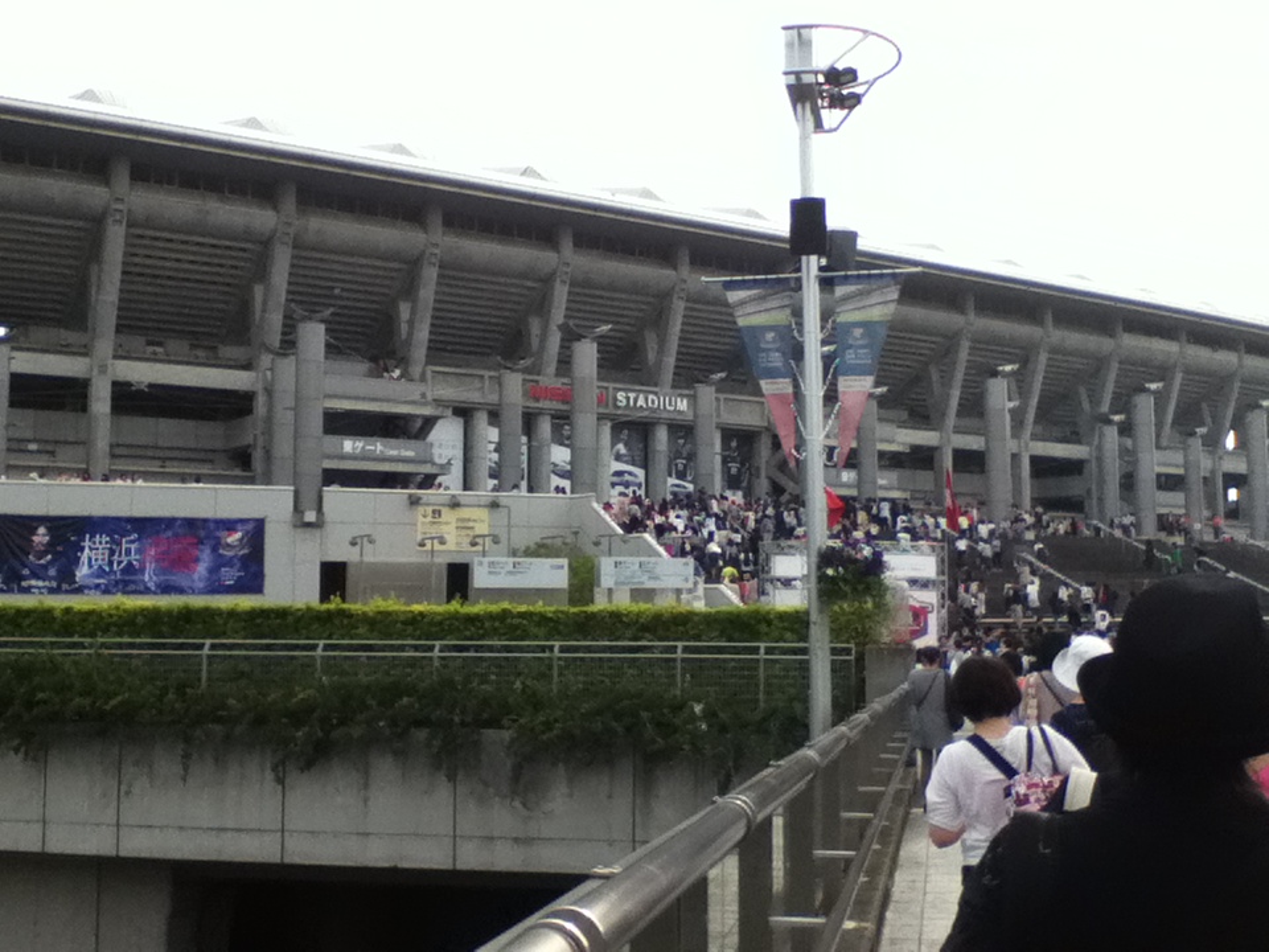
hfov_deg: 56.8
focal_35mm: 32
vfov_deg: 44.2
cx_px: 634
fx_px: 1173
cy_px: 476
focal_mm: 3.85
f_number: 2.4
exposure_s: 1/593
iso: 80
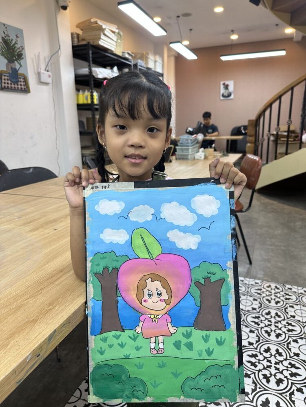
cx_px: 153
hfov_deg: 56.8
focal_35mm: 24
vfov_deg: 71.6
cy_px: 204
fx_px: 283
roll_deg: +0.2
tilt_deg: -16.6
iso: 64
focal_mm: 6.86
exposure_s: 1/100
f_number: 1.78
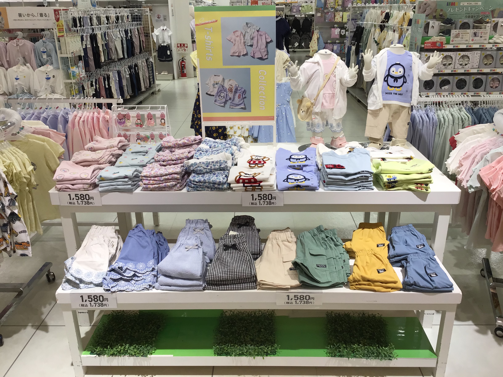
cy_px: 188
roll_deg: +0.2
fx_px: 450
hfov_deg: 58.4
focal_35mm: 31
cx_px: 252
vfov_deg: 45.4
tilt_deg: -22.6
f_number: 2.4
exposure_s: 1/100
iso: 32
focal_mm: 3.3
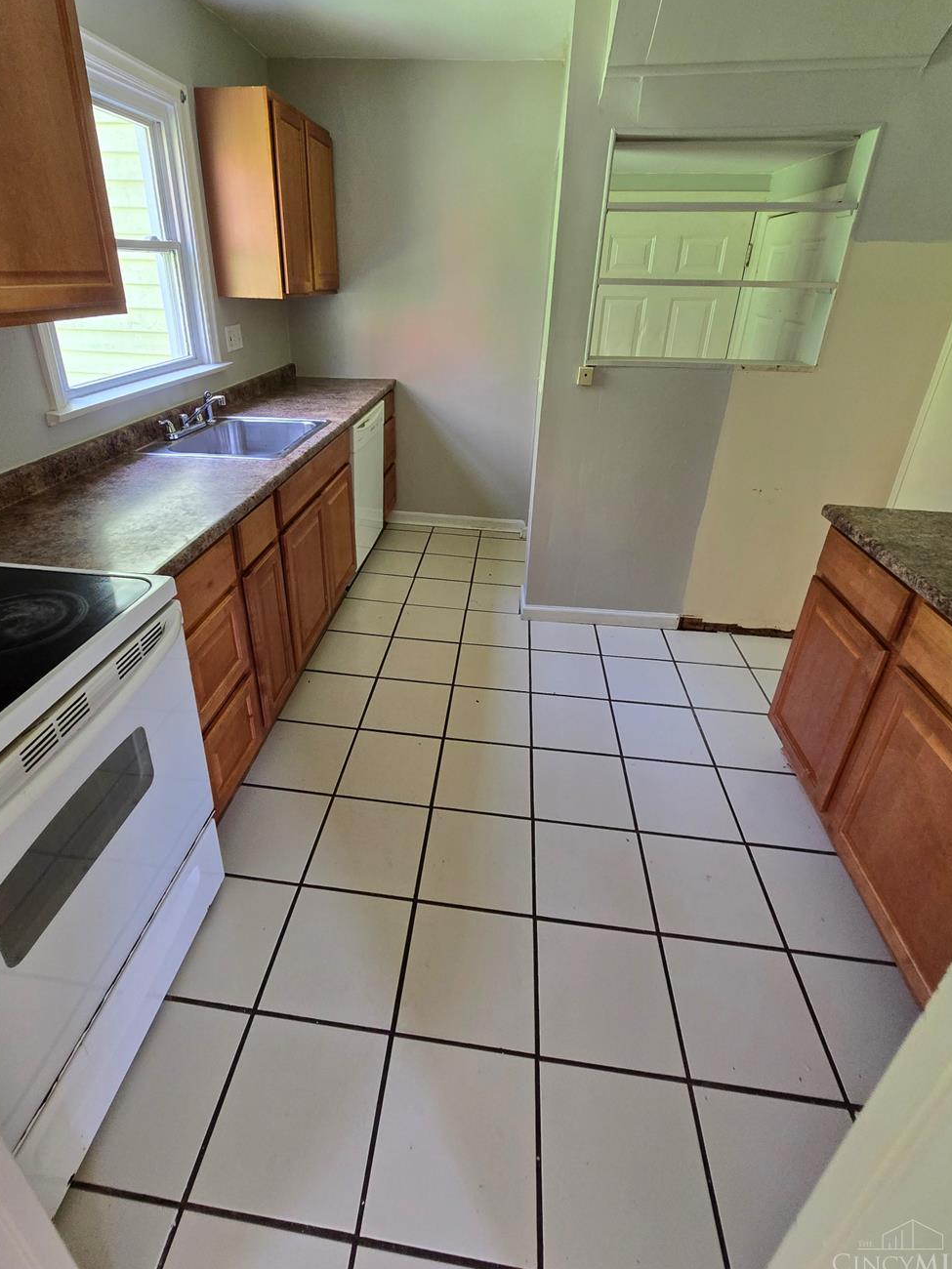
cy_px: 565
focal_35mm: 15
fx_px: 550
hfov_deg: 81.5
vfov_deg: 97.8
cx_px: 433
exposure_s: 1/60
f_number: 2.2
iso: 200
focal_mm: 2.2
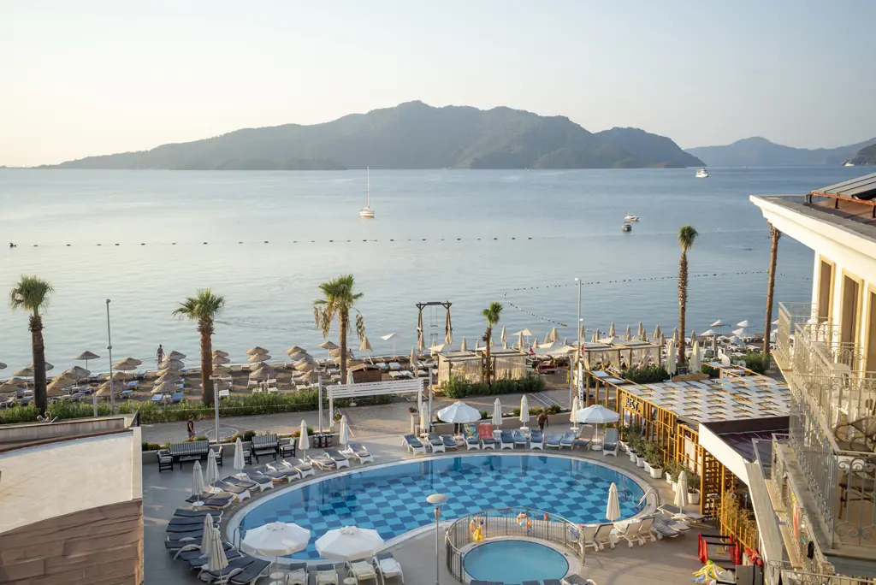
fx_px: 852
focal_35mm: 35
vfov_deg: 37.9
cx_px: 438
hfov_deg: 54.4
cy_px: 292
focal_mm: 35
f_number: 2.8
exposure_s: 1/500
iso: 100
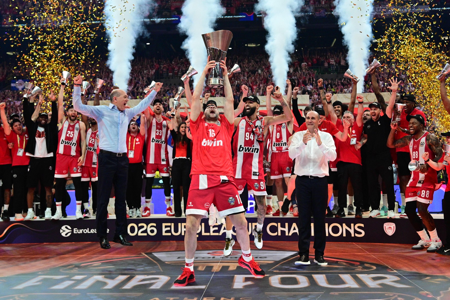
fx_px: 269
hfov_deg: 79.9
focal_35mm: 22
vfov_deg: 58.3
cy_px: 150
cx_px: 225
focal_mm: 21.5
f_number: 2.8
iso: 2500
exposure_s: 1/800
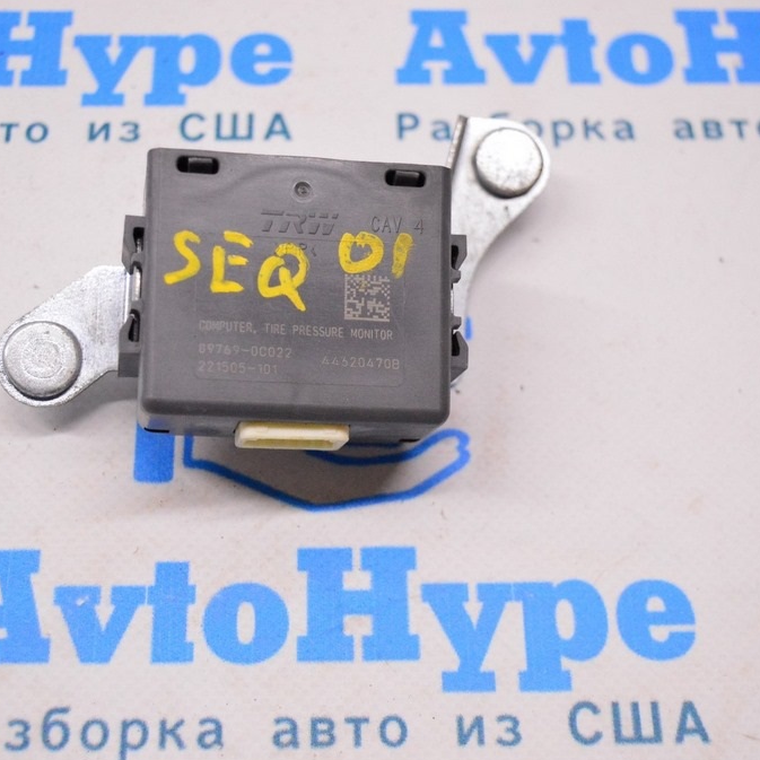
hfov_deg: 27.7
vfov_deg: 27.7
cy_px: 383
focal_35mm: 62
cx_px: 315
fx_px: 1540
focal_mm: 32
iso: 3200
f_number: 4.5
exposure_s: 1/400
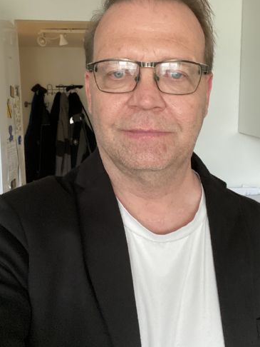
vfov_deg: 49.9
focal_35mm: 37
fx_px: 370
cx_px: 137
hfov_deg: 38.7
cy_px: 144
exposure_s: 1/36
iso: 400
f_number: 2.2
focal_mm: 2.71
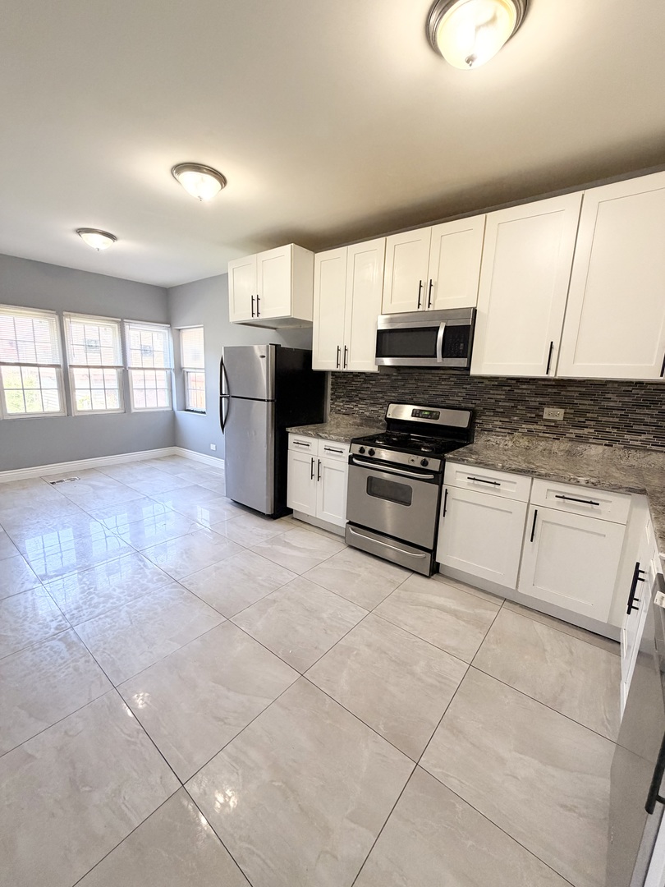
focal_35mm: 14
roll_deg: -2.1
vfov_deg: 102.1
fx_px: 359
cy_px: 444
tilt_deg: -11.0
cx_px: 332
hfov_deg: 85.7
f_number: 2.2
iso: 250
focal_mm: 2.22
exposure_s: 1/120
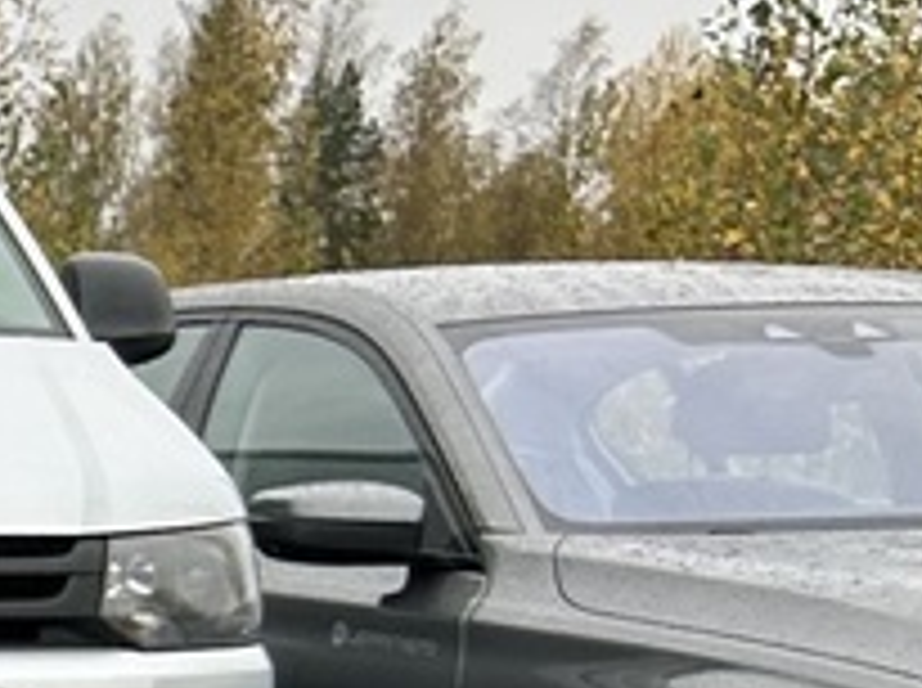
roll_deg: +0.9
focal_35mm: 183
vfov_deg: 7.9
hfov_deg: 8.7
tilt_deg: -8.7
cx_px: -1970
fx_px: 4866
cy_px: 1124
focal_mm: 5.7
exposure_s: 1/316
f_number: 1.5
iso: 50
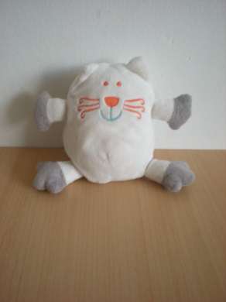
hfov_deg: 37.7
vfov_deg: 49.0
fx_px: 331
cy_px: 151
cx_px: 113
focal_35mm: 38
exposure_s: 1/14.3
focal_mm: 6.3
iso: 200
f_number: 3.1
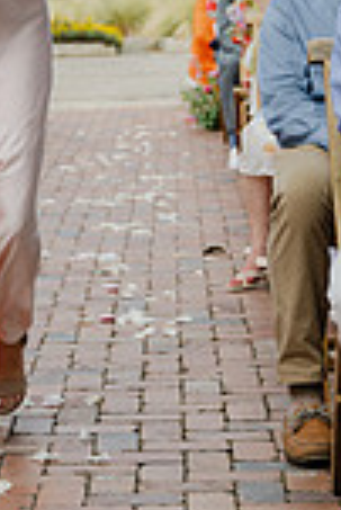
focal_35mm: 140
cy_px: 24
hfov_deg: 9.7
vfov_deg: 14.4
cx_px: -24
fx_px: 1984
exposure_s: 1/500
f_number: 3.5
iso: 100
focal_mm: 47
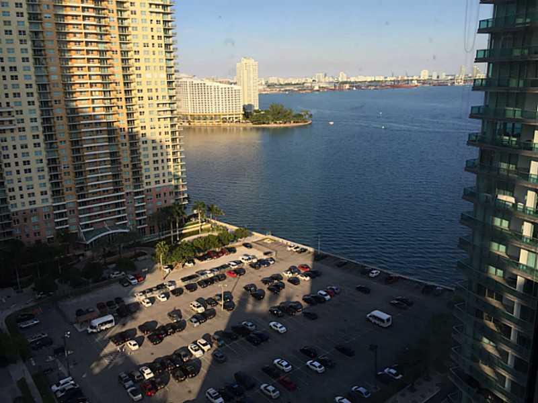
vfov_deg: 48.2
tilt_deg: -14.8
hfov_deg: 61.7
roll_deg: +0.6
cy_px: 202
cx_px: 269
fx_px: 451
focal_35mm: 29
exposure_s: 1/628
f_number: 2.2
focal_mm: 4.15
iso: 32
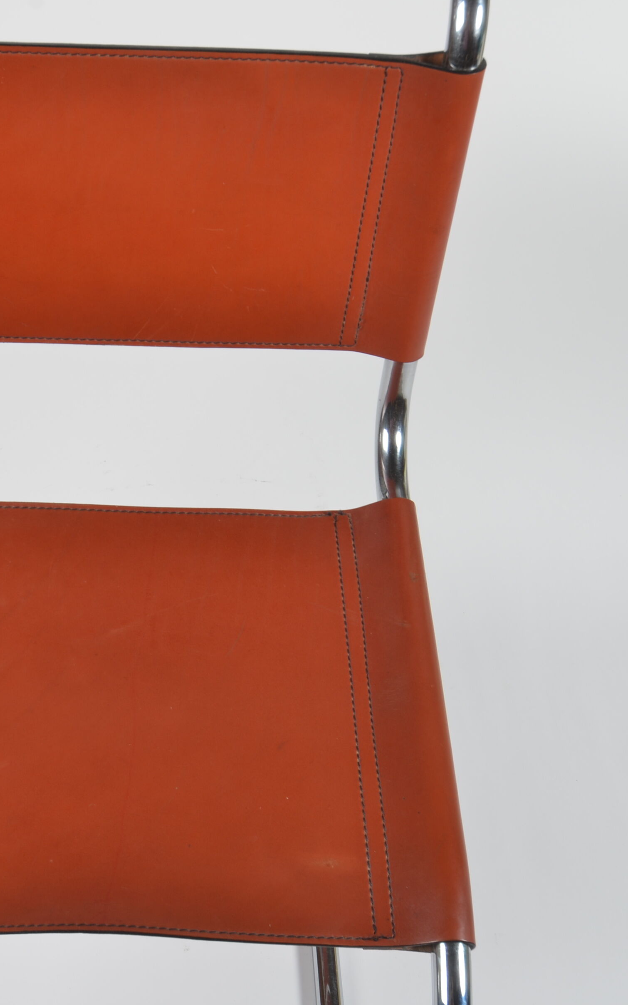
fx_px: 1534
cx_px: 126
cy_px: 507
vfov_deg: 36.3
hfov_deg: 22.8
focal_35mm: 56
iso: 100
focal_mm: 24
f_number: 11
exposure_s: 1/125
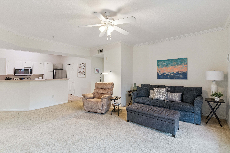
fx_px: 109
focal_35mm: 17
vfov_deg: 70.5
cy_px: 76
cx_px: 115
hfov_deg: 93.3
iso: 250
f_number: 8
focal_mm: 17
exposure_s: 1/15
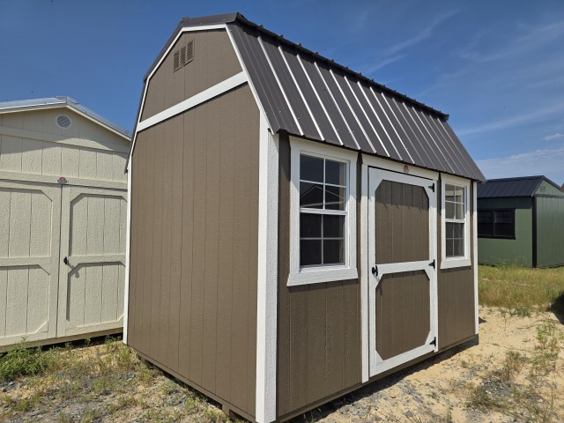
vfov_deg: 58.9
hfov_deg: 73.9
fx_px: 375
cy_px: 212
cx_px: 282
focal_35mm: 23
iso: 64
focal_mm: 6.3
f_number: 1.7
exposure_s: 1/7944
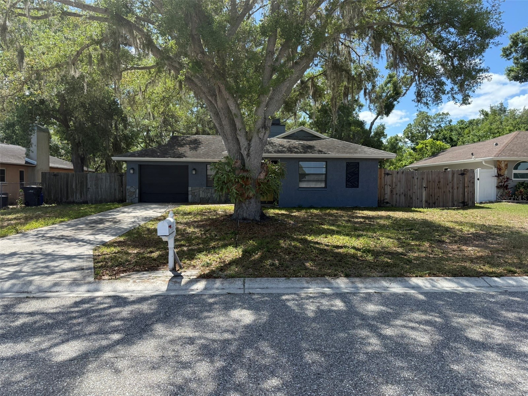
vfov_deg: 56.8
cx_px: 264
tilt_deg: -1.0
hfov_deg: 71.6
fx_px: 366
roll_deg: +0.4
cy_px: 198
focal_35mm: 24
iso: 100
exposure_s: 1/2801
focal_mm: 6.76
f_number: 1.78
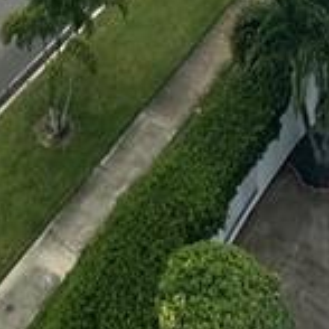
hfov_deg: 17.2
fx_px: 1086
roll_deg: -0.9
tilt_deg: +4.7
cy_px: -817
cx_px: 121
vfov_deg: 9.6
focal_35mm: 101
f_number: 2.2
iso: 40
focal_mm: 2.22
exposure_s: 1/1103
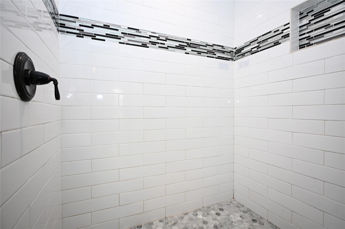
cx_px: 172
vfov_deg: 67.3
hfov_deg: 90.0
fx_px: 172
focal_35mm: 18
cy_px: 114
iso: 72
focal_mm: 12
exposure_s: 1/20
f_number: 3.5
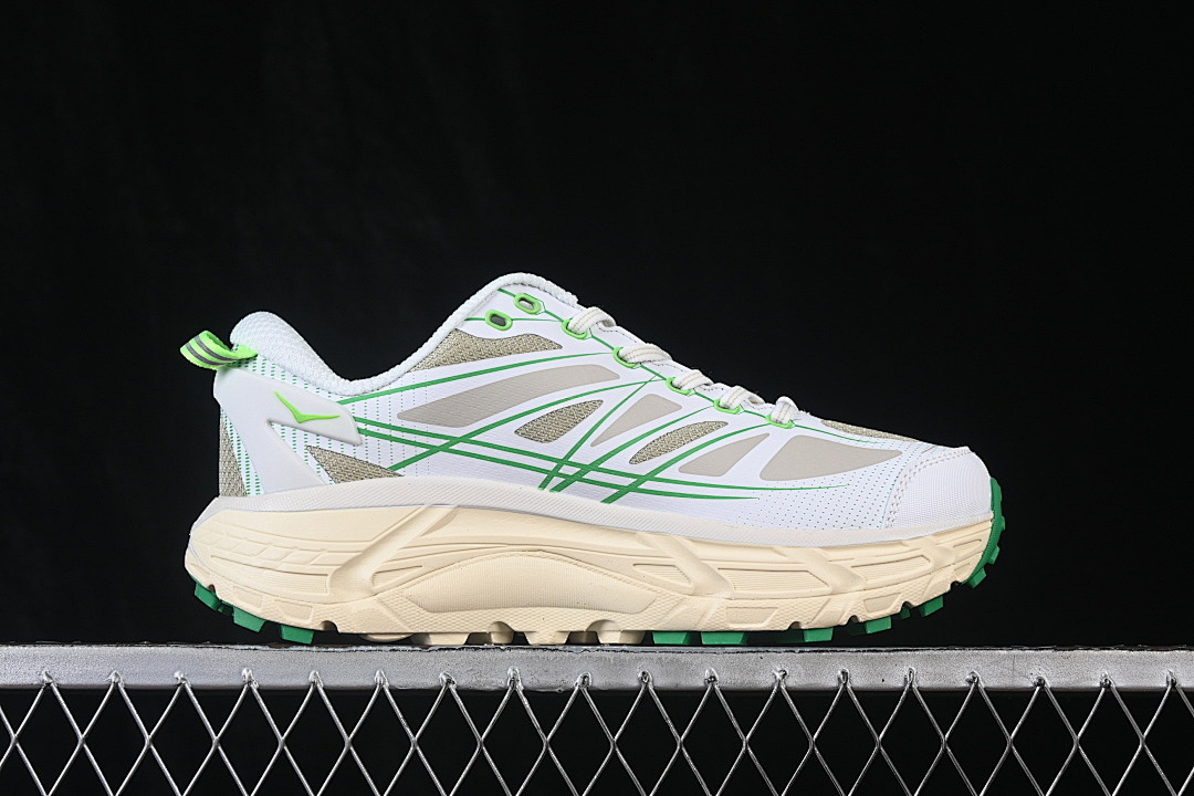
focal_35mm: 75
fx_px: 2487
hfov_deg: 27.0
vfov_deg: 18.2
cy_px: 398
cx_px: 597
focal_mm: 50
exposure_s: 1/80
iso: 160
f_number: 8
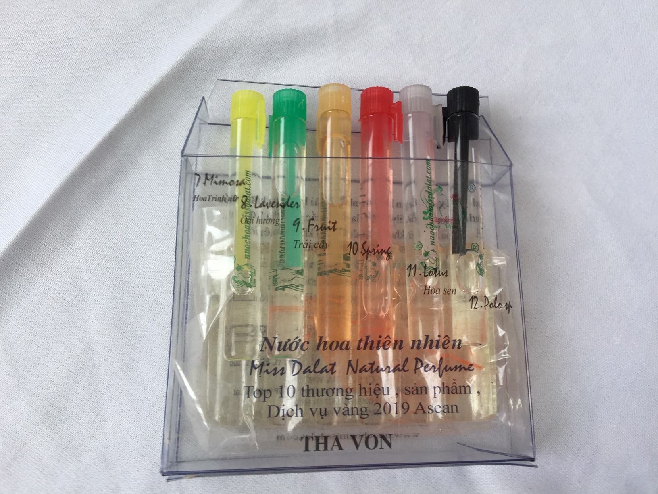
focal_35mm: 29
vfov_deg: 48.2
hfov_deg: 61.7
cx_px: 329
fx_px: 551
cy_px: 247
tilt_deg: -74.7
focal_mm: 4.15
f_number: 2.2
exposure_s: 1/185
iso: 32
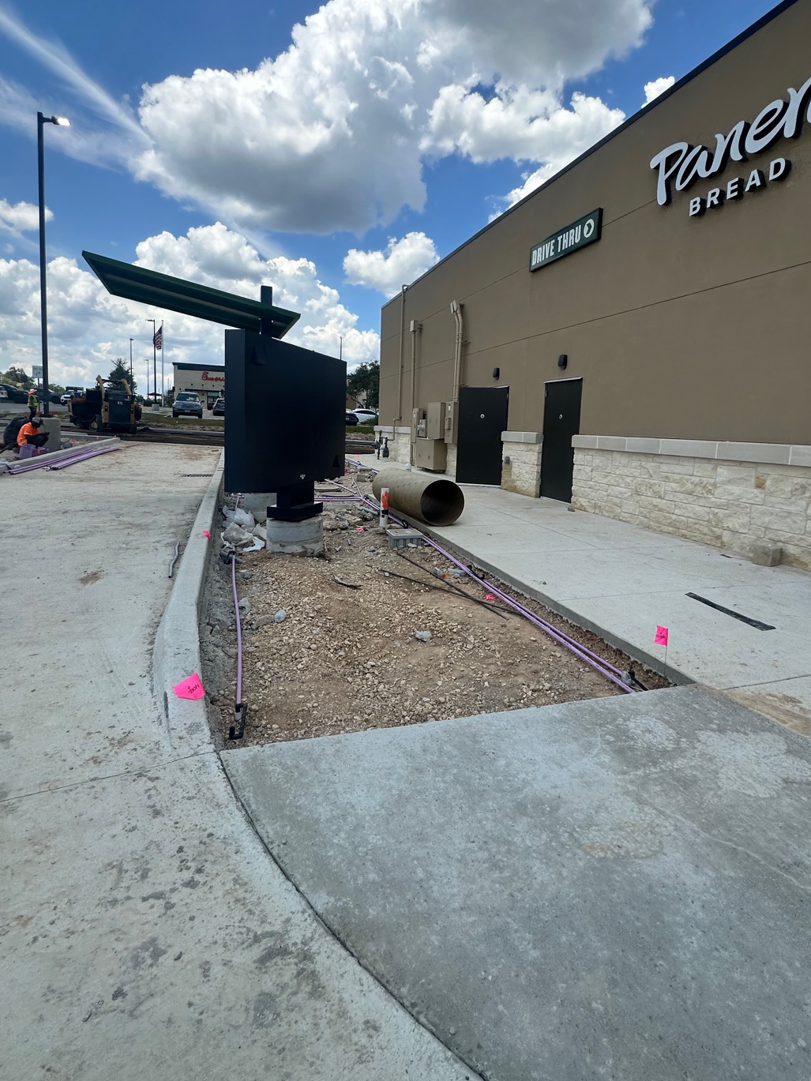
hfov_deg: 71.6
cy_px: 482
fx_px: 562
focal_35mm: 18
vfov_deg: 87.4
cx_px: 426
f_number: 2.2
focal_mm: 2.22
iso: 50
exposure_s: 1/1689
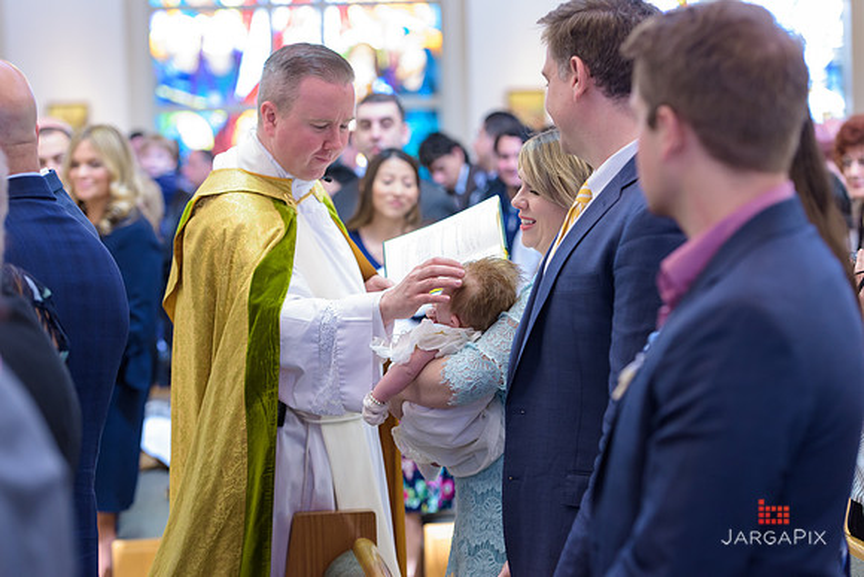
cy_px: 288
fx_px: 2448
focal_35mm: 102
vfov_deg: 13.4
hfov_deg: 20.0
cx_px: 432
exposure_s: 1/125
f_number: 4
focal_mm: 102
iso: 1600
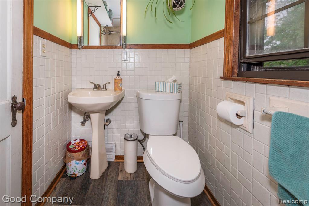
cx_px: 154
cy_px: 103
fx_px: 120
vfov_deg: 81.3
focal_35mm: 14
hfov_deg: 104.2
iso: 100
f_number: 5.6
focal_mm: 14
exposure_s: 1/60
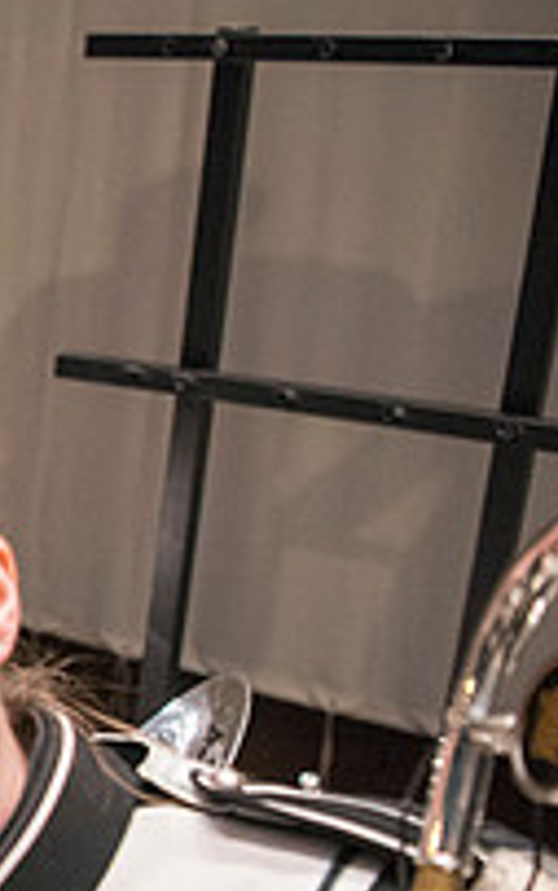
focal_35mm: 70
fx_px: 1702
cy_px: 595
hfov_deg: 15.3
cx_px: -527
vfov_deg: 29.2
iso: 4000
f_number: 2.8
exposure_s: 1/400
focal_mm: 24
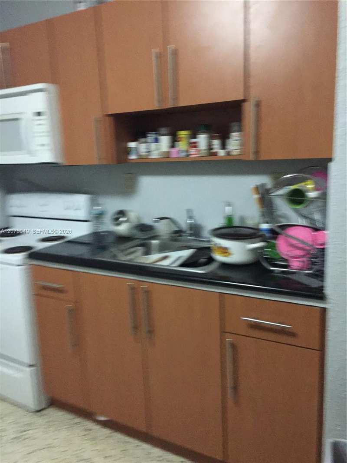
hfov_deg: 48.2
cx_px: 174
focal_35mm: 29
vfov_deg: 61.6
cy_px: 232
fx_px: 387
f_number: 2.2
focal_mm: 4.15
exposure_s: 1/4
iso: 100
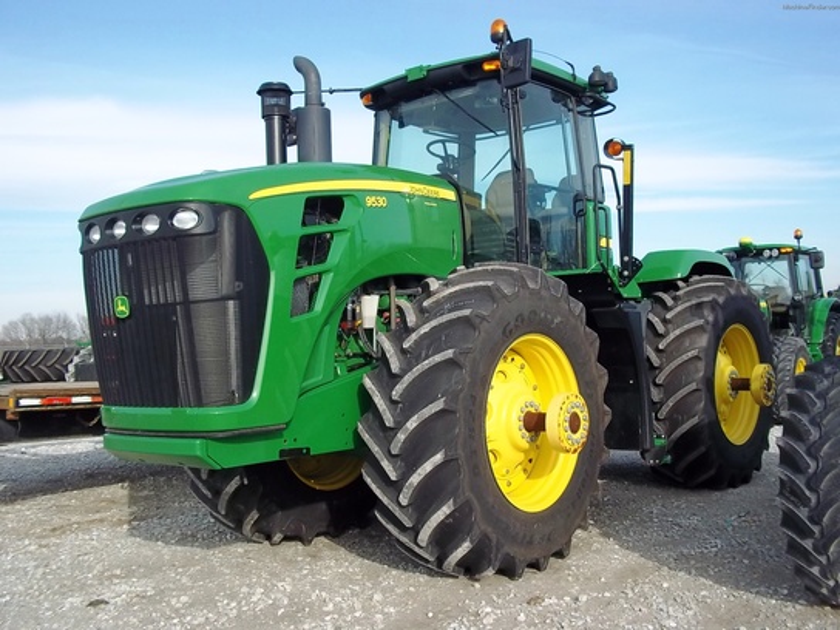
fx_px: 874
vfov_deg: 39.7
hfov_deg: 51.4
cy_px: 315
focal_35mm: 36
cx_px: 420
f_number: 8
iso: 80
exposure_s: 1/125
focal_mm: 6.5
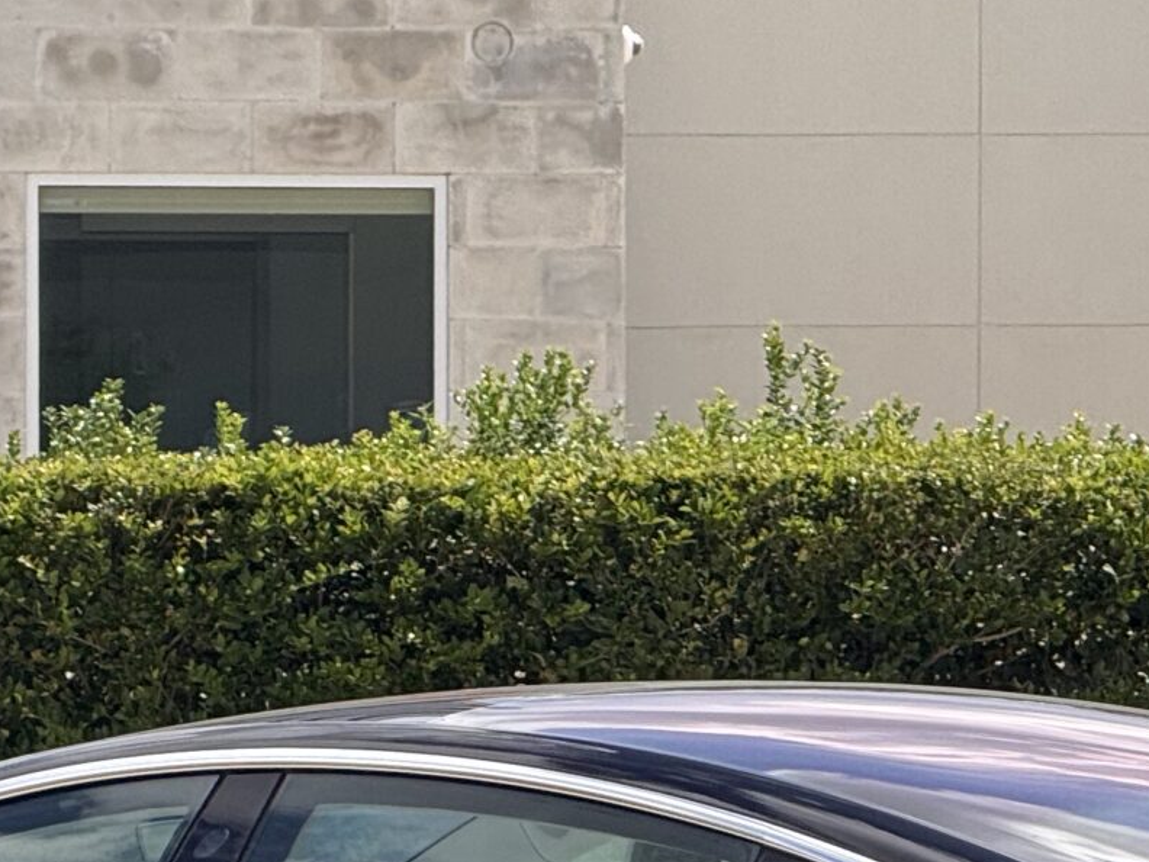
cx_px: 635
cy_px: 1220
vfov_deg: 3.8
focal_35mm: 388
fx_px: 12879
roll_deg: -0.4
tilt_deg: -2.7
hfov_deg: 5.1
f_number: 2.8
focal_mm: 15.66
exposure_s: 1/1227
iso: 50
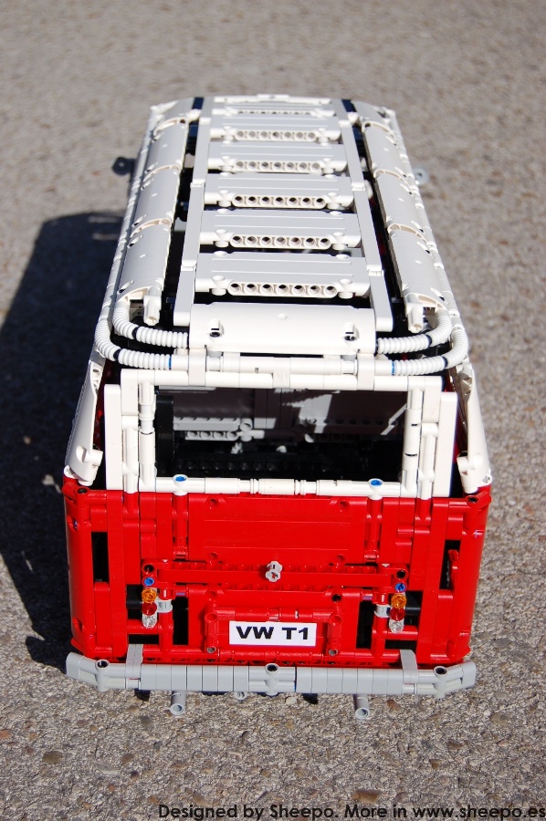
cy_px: 410
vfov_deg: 35.1
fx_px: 1300
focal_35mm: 57
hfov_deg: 23.7
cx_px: 273
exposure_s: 1/1600
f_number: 4.8
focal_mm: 38
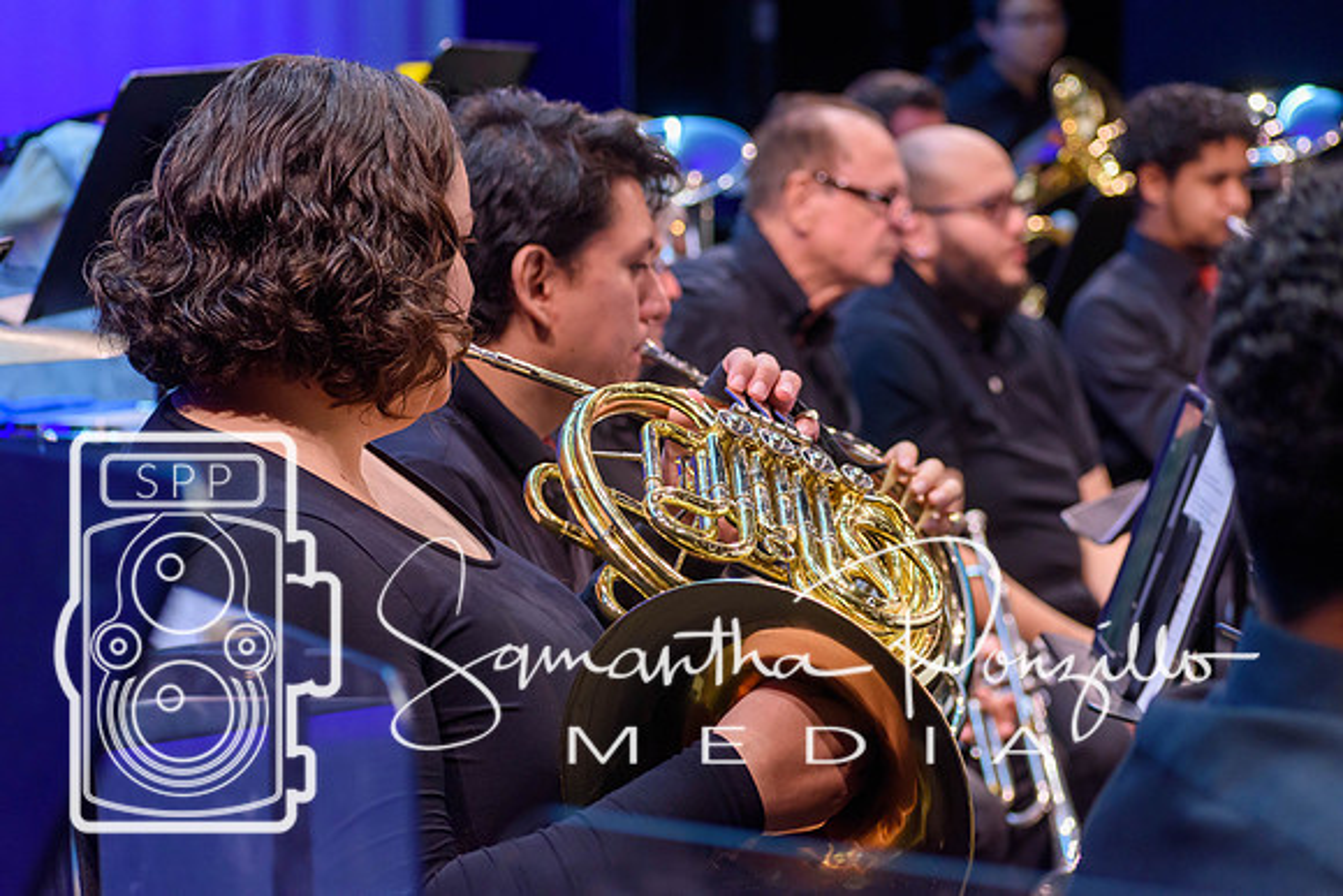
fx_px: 4813
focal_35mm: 129
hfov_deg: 15.9
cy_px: 448
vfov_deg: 10.6
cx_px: 672
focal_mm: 86
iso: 800
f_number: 4.8
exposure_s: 1/200
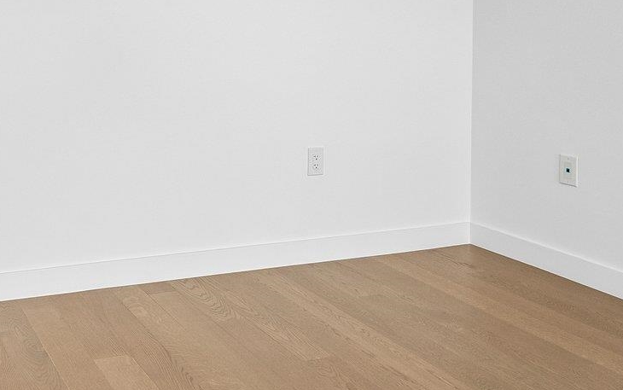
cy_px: 94
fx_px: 679
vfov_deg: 31.4
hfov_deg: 46.1
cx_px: 103
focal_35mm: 40
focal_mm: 14
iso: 500
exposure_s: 1/500
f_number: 7.1
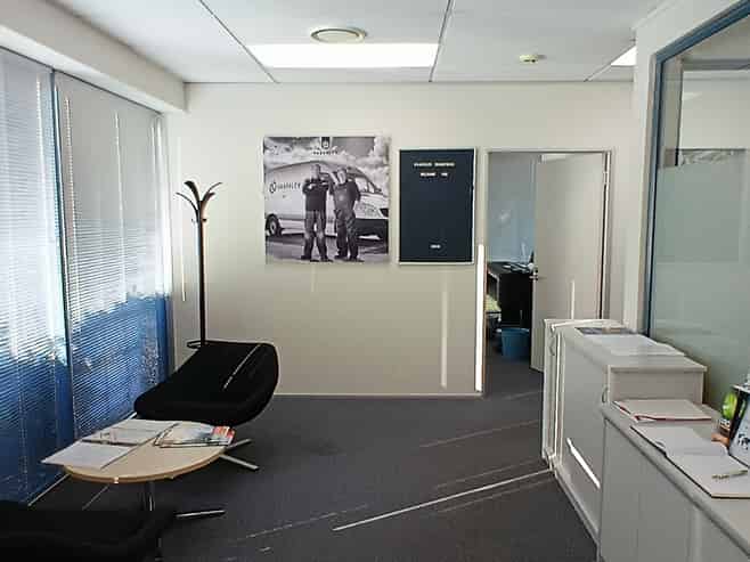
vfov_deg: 61.1
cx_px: 375
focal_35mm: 22
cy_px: 281
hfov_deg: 76.4
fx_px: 476
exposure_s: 1/50
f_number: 2.2
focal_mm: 1.43
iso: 80
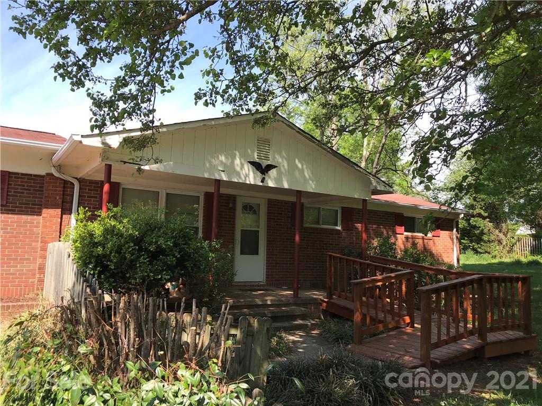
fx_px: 438
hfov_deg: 63.4
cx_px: 271
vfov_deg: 49.7
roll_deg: -1.6
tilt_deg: +7.0
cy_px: 203
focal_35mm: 28
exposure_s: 1/791
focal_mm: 3.99
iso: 20
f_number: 1.8
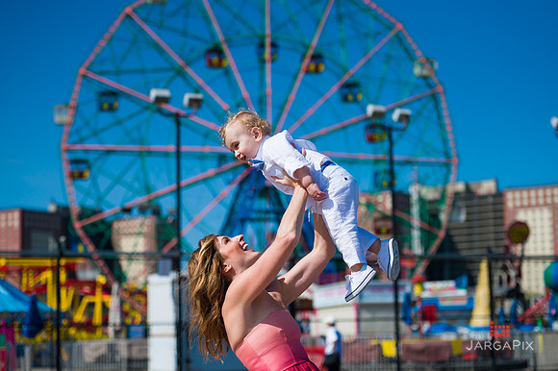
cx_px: 279
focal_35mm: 70
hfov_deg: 28.9
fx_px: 1084
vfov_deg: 19.4
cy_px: 186
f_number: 3.2
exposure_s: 1/6400
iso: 200
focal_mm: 70
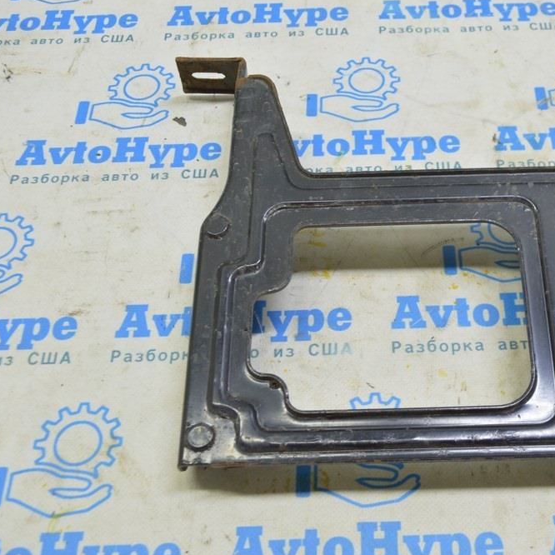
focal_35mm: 47
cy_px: 275
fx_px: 853
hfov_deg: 35.7
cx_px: 368
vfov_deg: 36.1
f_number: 5.6
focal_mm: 24
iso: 400
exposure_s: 1/20
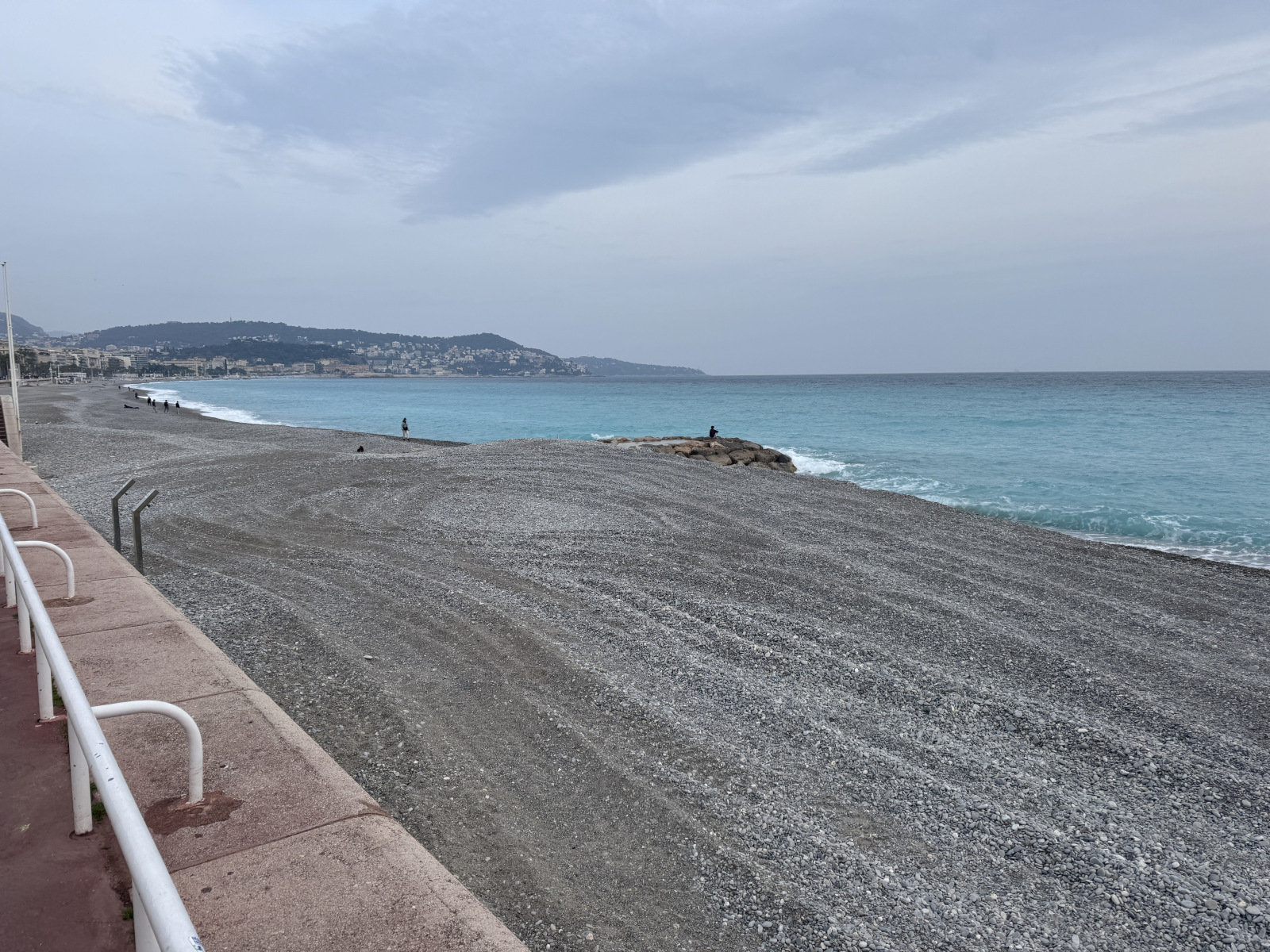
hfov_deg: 71.6
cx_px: 635
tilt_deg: -6.4
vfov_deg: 56.8
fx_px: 881
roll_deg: +0.6
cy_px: 476
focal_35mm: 24
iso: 80
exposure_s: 1/2105
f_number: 1.78
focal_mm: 6.76
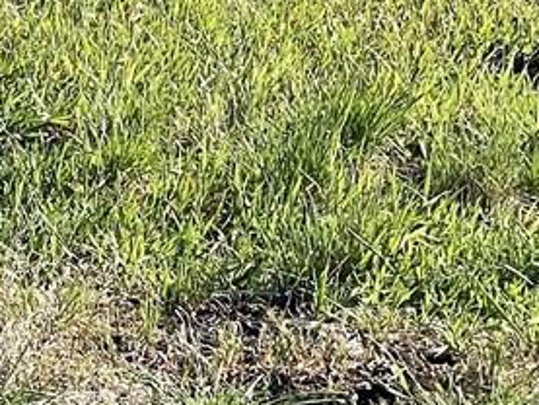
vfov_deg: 4.9
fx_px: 4673
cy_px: -90
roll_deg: +1.9
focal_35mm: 300
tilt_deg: -10.1
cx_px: -385
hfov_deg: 6.5
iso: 25
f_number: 2
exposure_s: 1/1410
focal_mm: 6
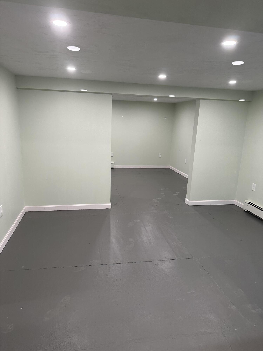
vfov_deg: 71.6
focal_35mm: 24
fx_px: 243
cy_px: 176
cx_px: 132
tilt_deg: -12.9
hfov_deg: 56.8
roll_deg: -0.8
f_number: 1.78
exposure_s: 1/120
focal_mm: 6.86
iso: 200
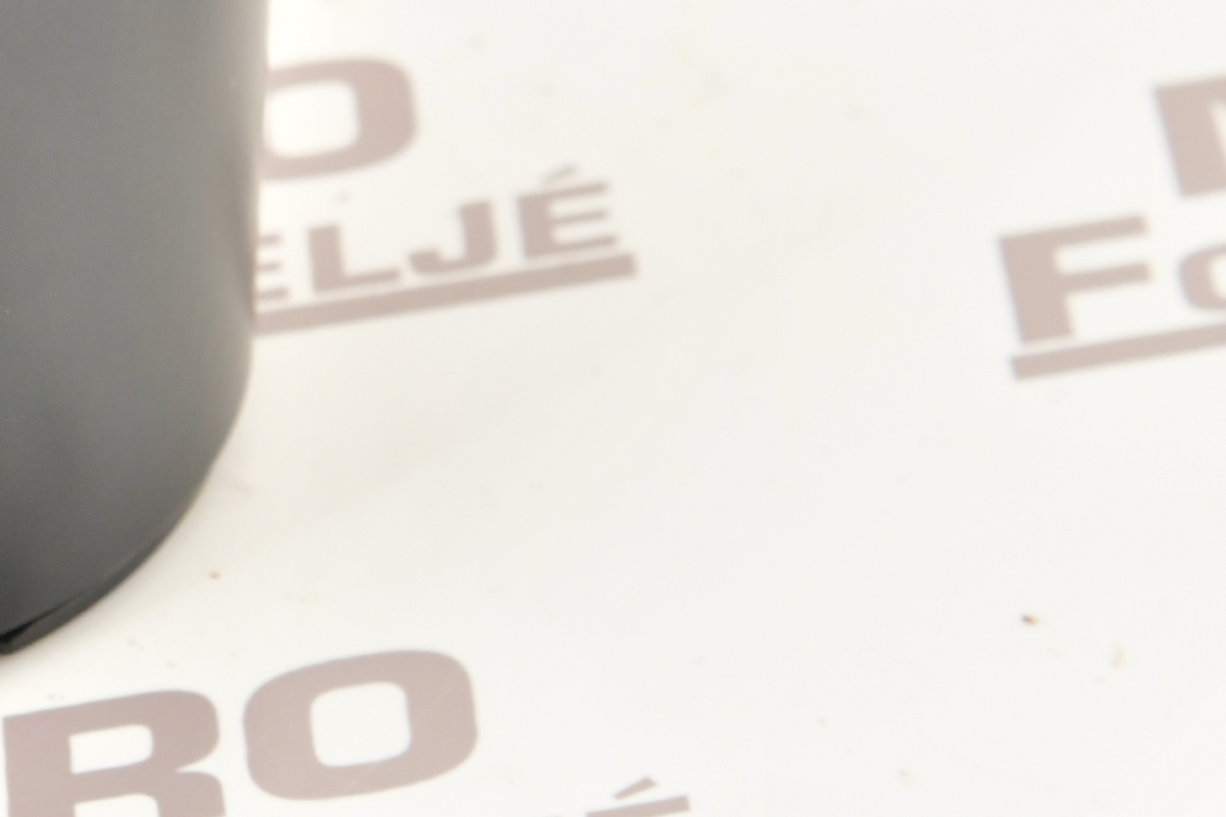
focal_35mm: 341
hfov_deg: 6.0
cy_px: -40
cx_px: -288
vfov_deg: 4.0
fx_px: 11610
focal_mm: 120
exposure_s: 1/160
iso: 1600
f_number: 13
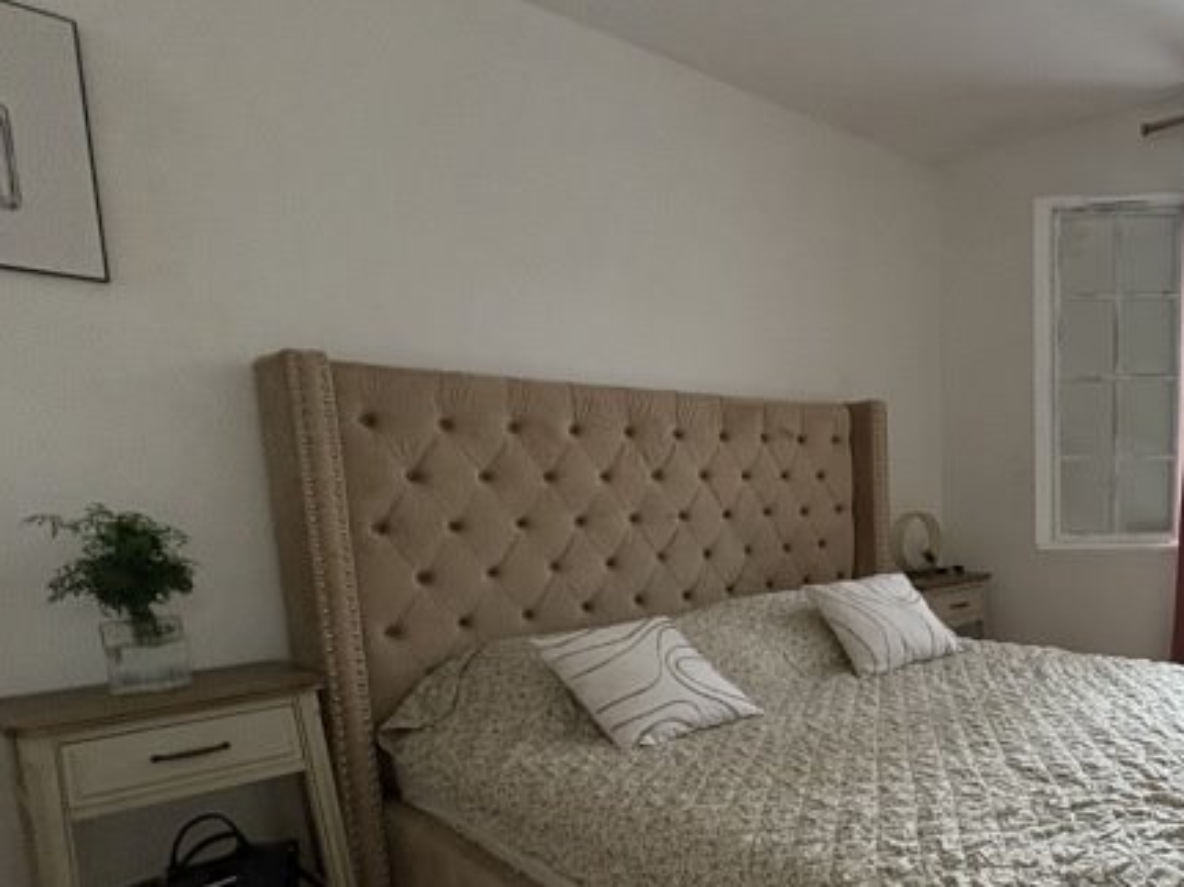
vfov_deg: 51.6
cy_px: 621
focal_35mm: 26
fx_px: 889
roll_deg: +2.1
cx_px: 983
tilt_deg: -11.4
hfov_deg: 60.6
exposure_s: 1/74
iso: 250
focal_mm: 2.22
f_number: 2.2
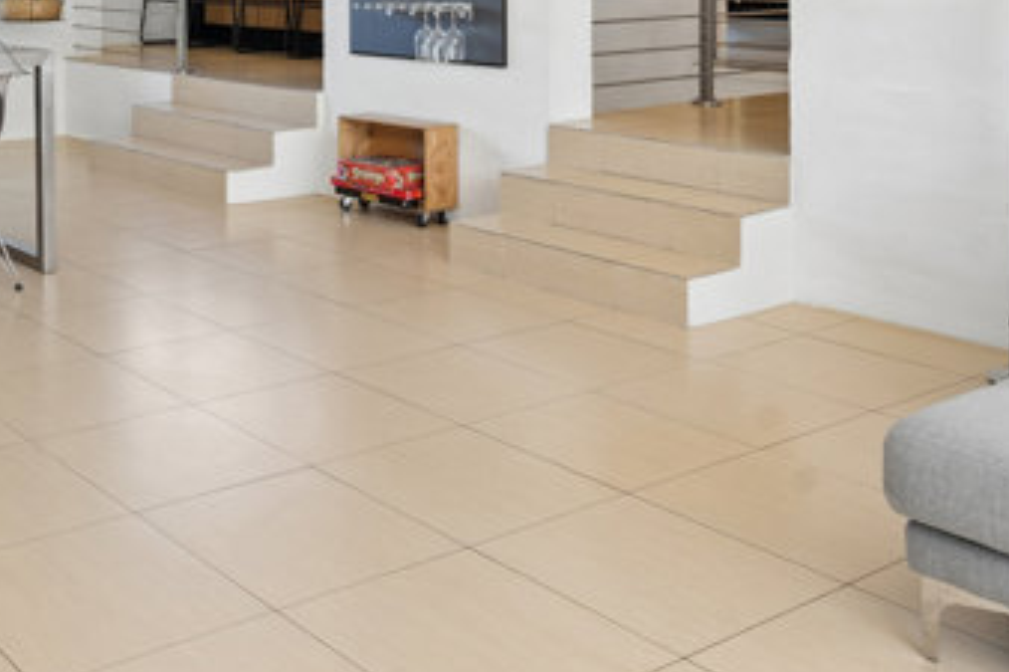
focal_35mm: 46
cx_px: 119
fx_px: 1294
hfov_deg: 39.8
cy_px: -4
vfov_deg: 27.4
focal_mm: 19.5
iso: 200
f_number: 8
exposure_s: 1/25
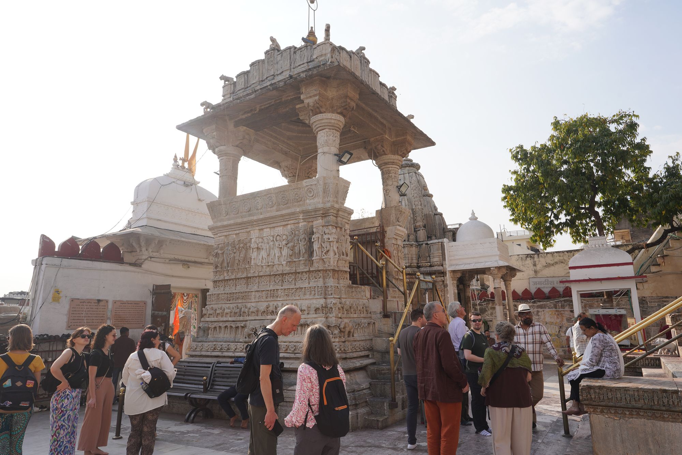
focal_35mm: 24
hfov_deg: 73.7
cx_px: 341
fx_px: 455
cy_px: 228
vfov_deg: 53.1
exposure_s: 1/100
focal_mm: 24
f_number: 13
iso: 100
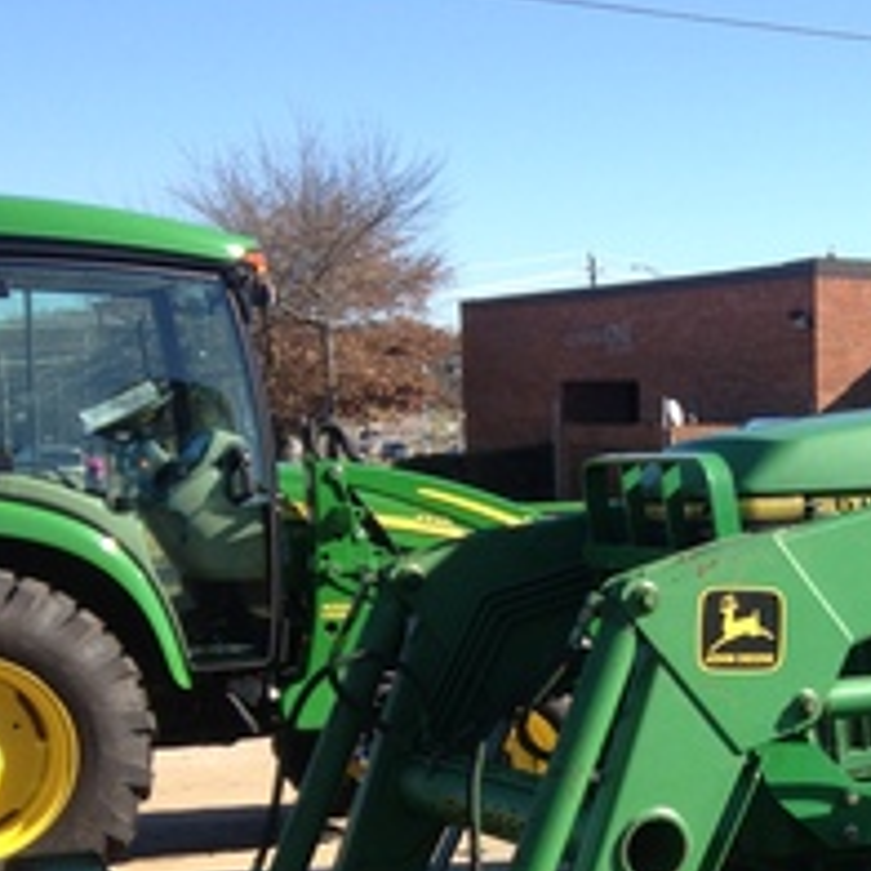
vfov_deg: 21.1
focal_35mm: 81
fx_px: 2306
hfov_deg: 20.2
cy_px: 715
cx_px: 1009
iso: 50
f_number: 2.4
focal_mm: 4.13
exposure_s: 1/797
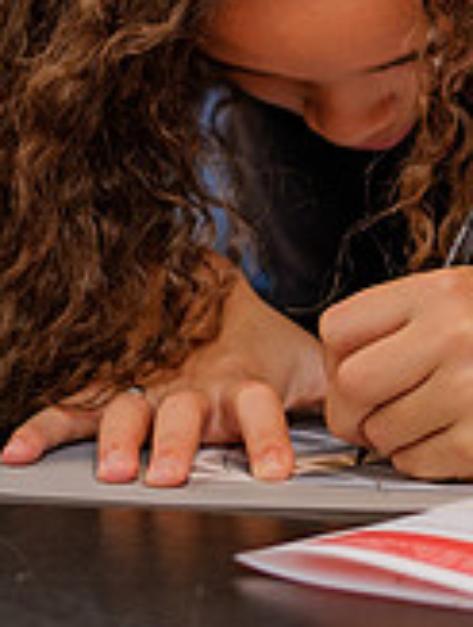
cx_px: 771
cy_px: 48
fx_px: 5335
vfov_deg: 6.7
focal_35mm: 294
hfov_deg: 5.0
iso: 200
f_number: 2
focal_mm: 56
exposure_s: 1/125
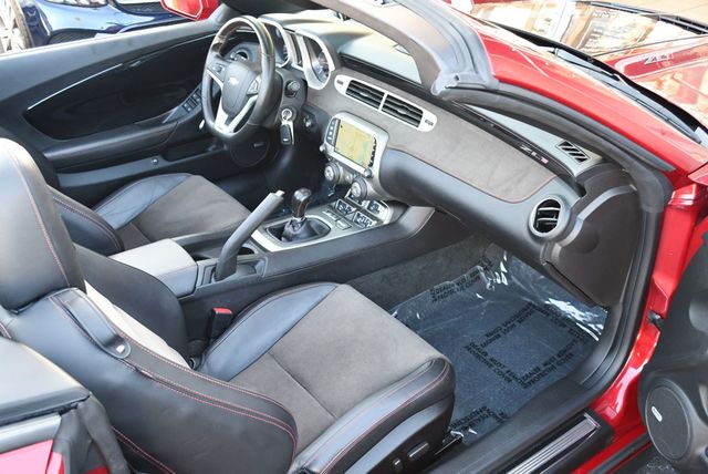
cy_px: 237
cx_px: 354
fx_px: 787
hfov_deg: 48.4
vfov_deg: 33.5
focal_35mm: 40
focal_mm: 20
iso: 800
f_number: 3.8
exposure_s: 1/160
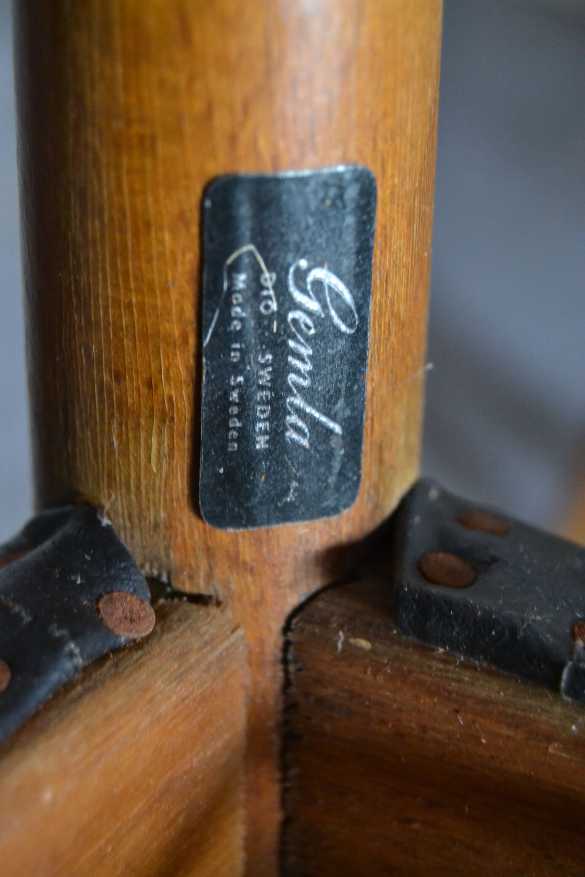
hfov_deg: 16.6
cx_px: 292
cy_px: 438
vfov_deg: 24.6
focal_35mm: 82
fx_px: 2011
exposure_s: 1/40
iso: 3200
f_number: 5.6
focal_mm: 55
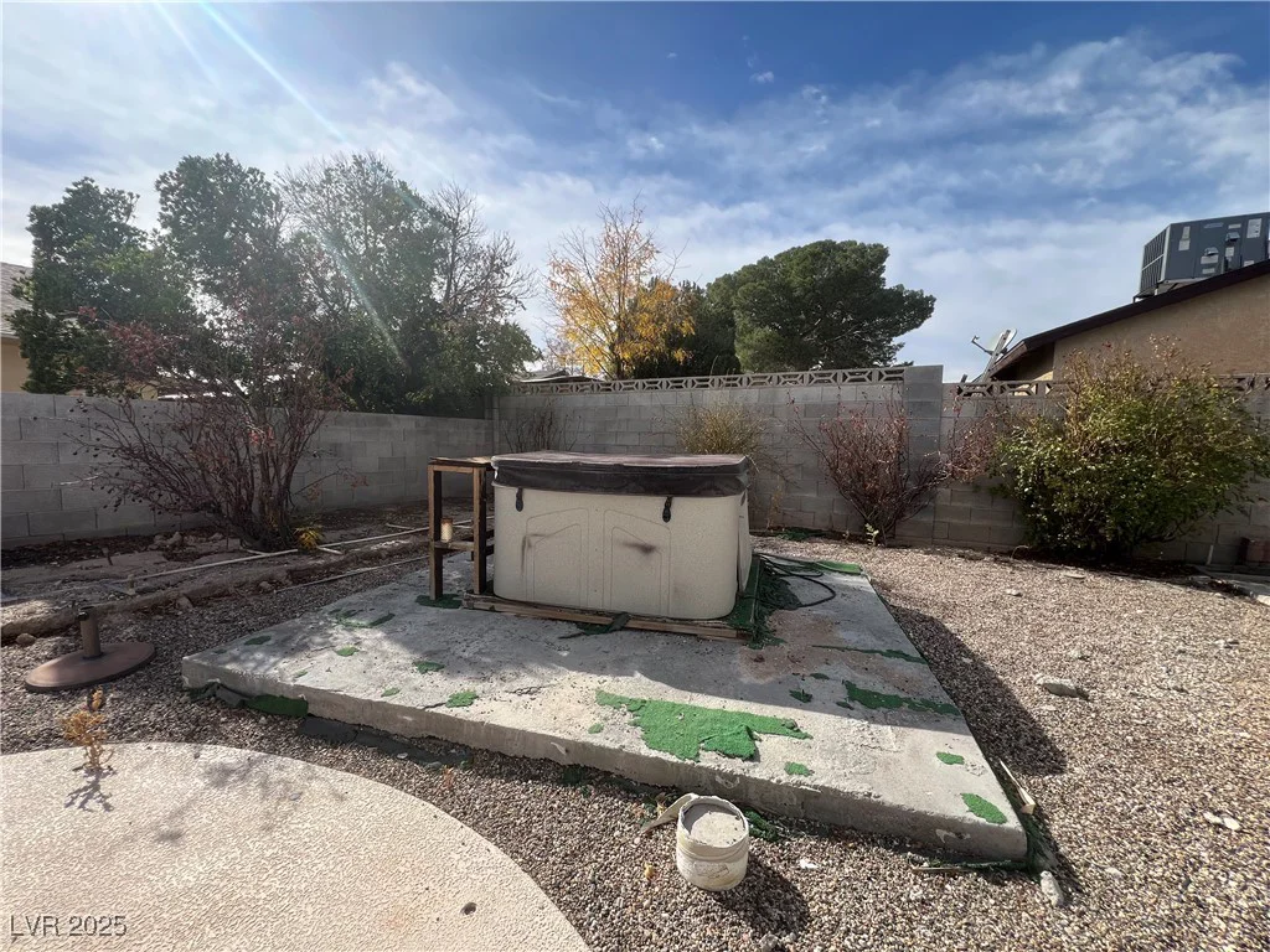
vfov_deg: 89.9
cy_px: 476
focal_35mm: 13
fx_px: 477
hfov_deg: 106.2
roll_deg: -1.4
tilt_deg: -5.1
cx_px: 635
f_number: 1.8
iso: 32
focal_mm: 1.57
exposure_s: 1/1014
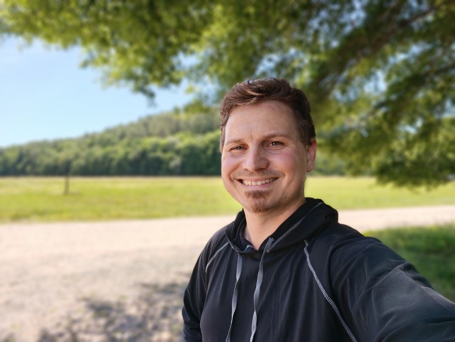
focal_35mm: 25
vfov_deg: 54.9
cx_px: 228
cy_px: 171
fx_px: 329
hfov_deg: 69.4
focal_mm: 2.98
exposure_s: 1/180
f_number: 2.1
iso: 50
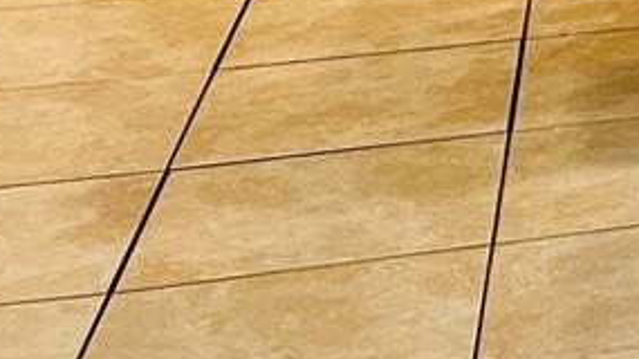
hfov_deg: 10.8
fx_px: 2693
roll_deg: -0.5
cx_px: 1688
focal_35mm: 159
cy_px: -731
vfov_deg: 6.8
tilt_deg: -1.4
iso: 100
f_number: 1.5
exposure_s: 1/60
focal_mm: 5.7
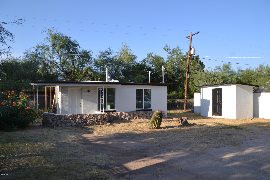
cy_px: 90
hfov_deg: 61.9
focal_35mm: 30
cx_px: 135
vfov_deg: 43.6
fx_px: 225
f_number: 8
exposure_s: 1/250
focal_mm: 20
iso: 100
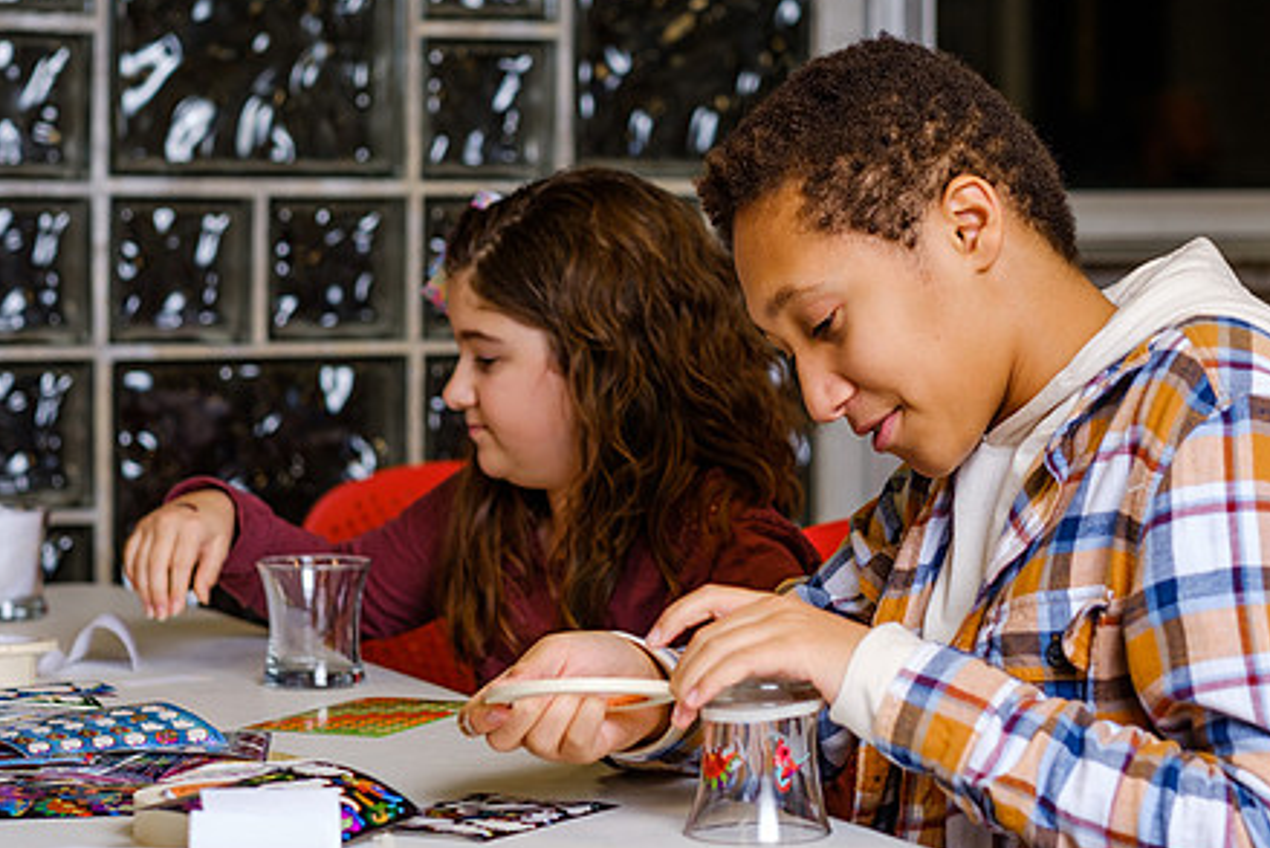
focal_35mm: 117
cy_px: 278
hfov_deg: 17.5
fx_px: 4129
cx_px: 737
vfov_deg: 11.7
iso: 200
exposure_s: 1/125
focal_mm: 56
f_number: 2.5
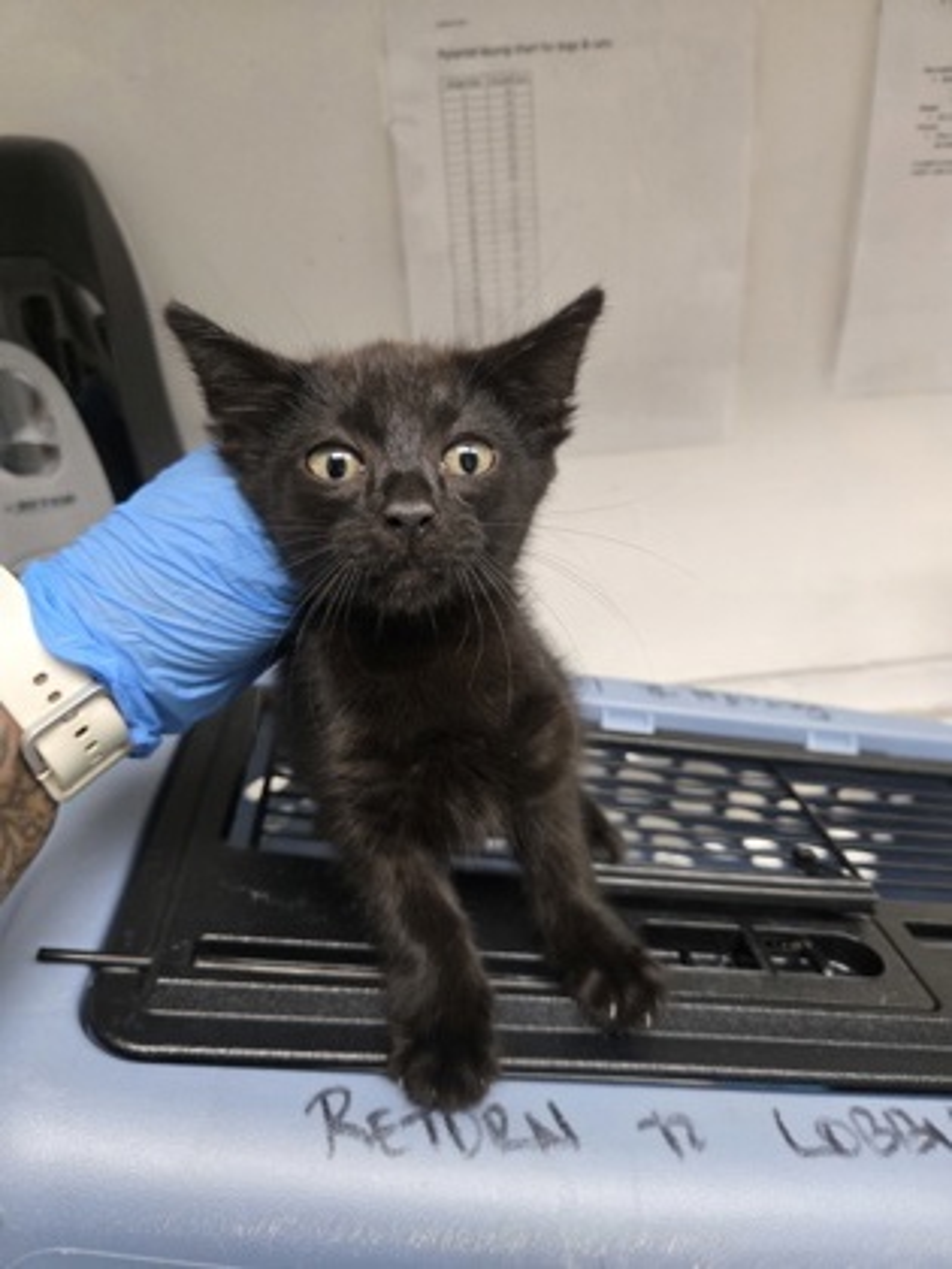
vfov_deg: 73.9
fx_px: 843
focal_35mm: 23
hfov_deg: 58.9
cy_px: 634
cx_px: 476
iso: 400
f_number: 1.8
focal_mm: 5.4
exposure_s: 1/120
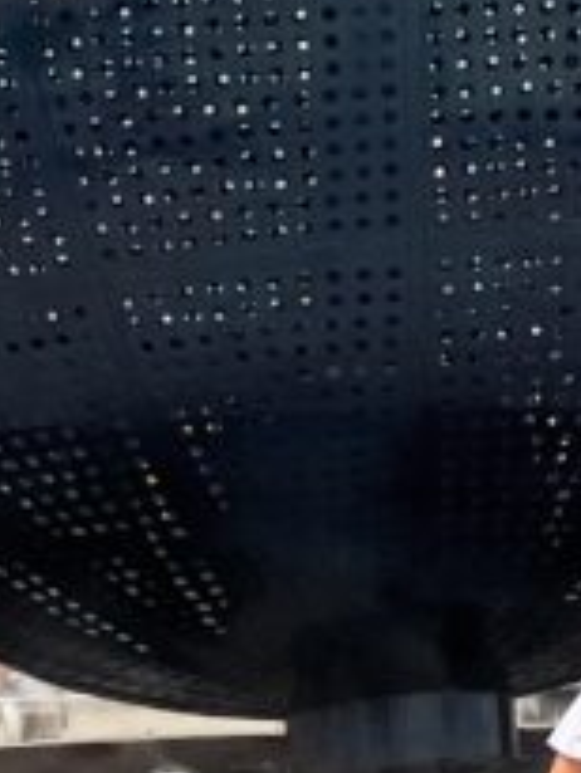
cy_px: 124
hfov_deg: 11.2
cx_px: 653
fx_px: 2906
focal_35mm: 130
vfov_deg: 15.0
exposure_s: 1/495
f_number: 1.6
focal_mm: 5.1
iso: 50
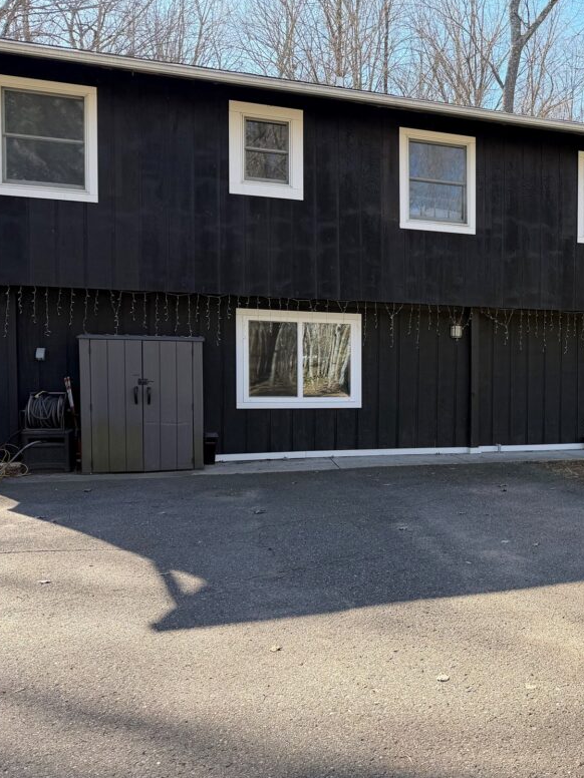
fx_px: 742
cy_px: 394
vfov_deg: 55.4
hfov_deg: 39.9
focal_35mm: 33
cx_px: 521
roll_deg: +0.3
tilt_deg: -1.6
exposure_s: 1/735
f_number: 1.78
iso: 80
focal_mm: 6.76
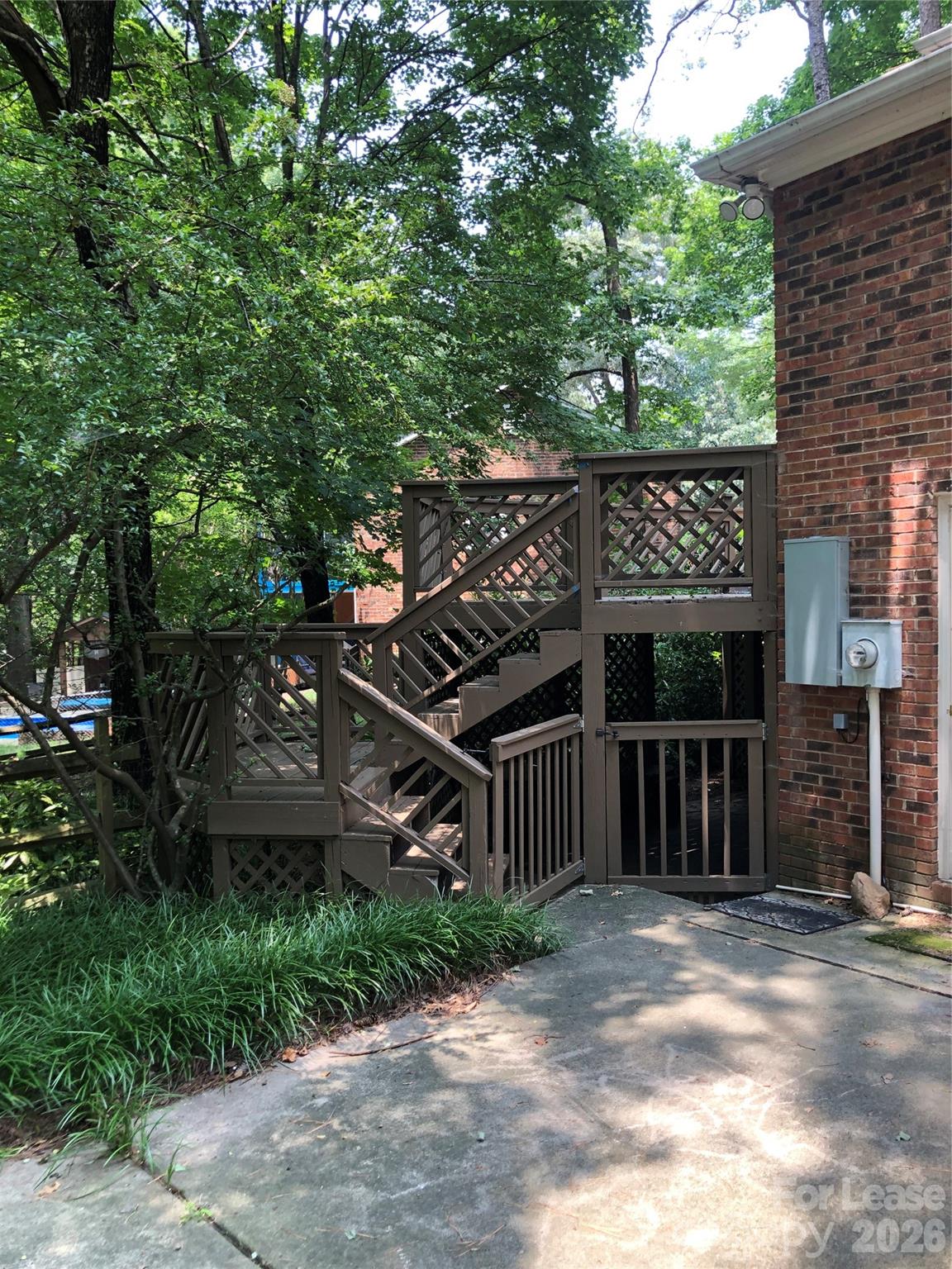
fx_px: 1027
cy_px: 634
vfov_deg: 63.4
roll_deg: +1.2
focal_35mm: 28
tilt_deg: -3.6
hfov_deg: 49.7
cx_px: 476
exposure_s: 1/120
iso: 40
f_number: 1.8
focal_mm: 3.99
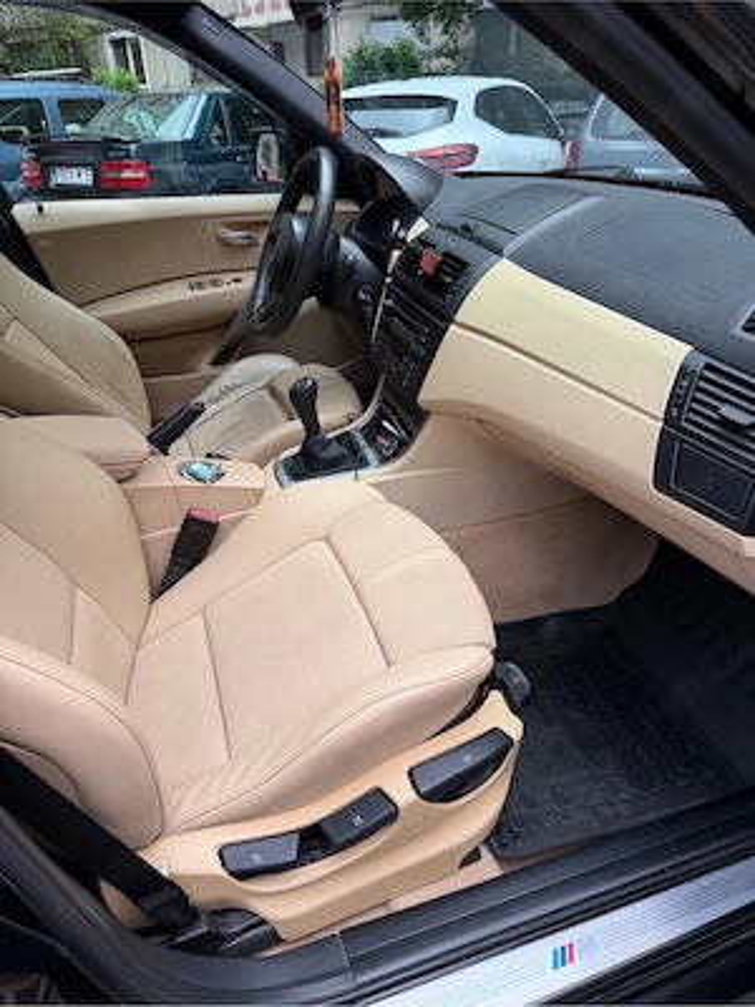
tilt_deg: -28.2
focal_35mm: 24
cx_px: 378
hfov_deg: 56.8
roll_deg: +2.8
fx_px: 698
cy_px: 504
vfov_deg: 71.6
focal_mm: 6.76
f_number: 1.78
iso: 125
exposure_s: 1/121
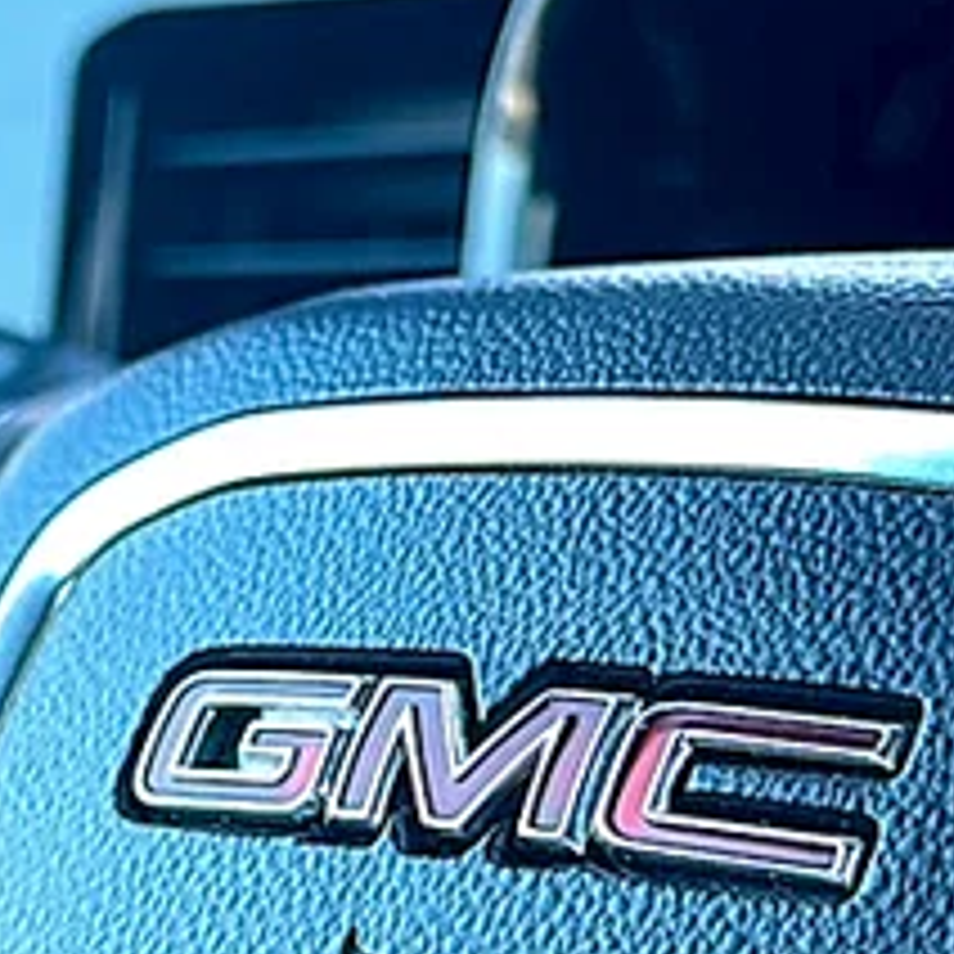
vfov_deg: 17.0
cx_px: 396
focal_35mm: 102
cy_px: 686
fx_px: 3180
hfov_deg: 17.0
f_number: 1.78
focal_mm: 6.86
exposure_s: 1/90
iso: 64
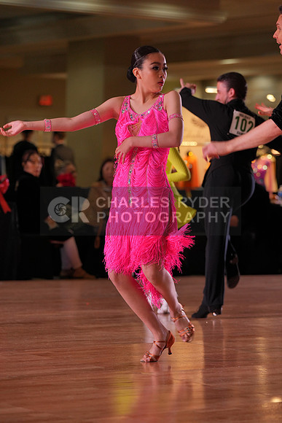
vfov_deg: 15.2
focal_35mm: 135
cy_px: 212
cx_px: 141
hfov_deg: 10.2
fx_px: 1585
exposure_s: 1/400
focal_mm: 135
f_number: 4
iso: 1000
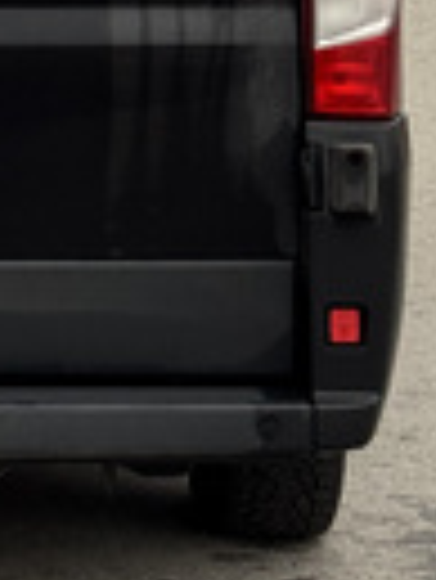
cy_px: -324
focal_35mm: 186
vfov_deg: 10.2
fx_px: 3118
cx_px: -249
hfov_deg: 7.8
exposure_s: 1/783
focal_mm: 6.76
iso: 64
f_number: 1.78
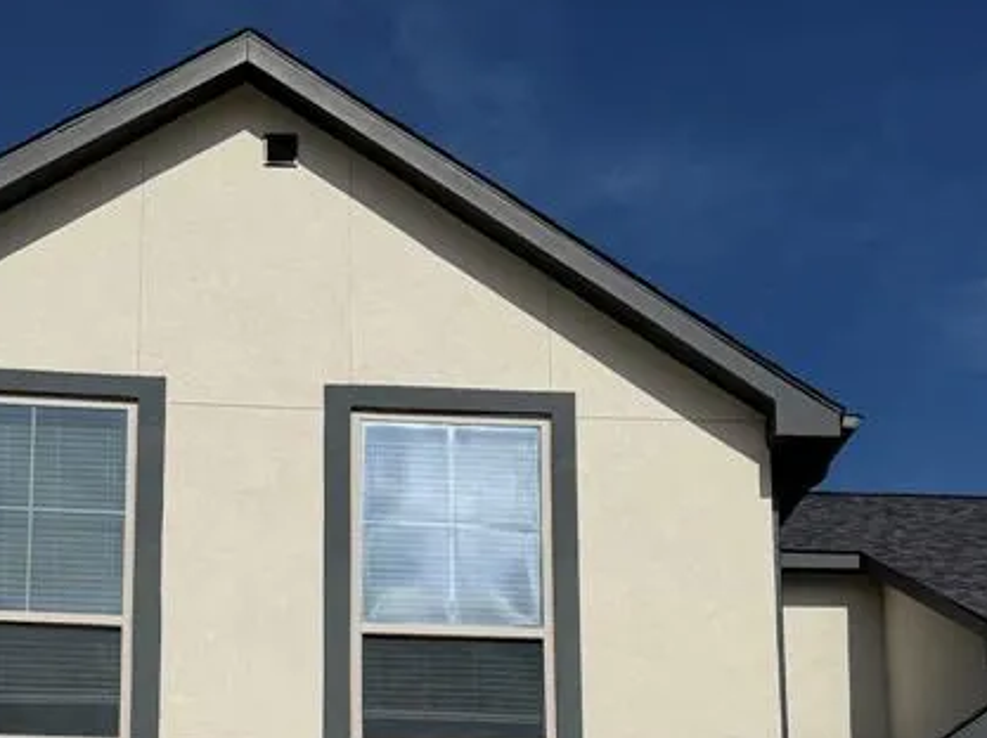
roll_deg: +0.1
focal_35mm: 59
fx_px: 1681
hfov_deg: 32.6
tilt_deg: +12.6
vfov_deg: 22.8
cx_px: 367
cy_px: 880
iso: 64
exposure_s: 1/14286
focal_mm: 6.76
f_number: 1.78
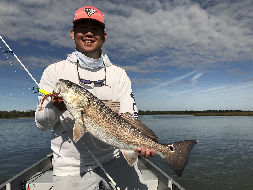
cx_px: 126
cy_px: 95
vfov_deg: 49.7
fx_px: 205
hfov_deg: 63.4
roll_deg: +1.8
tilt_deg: +5.9
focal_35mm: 28
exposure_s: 1/8772
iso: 25
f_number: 1.8
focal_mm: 3.99
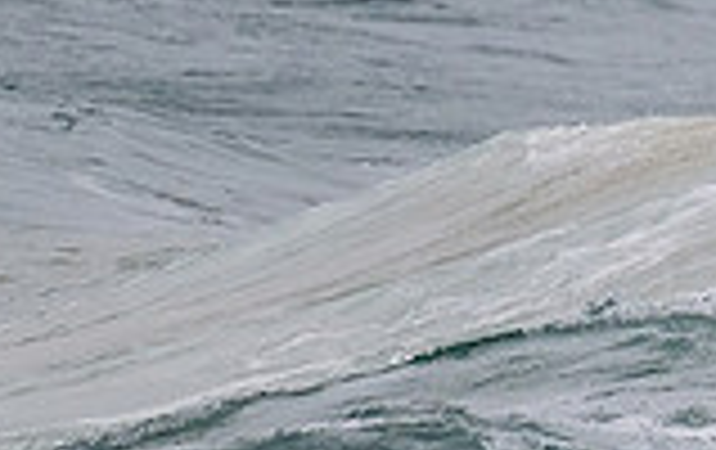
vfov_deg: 0.3
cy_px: 489
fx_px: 79814
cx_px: 1290
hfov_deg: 0.5
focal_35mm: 4083
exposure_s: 1/2000
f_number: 11
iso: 800
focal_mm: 800
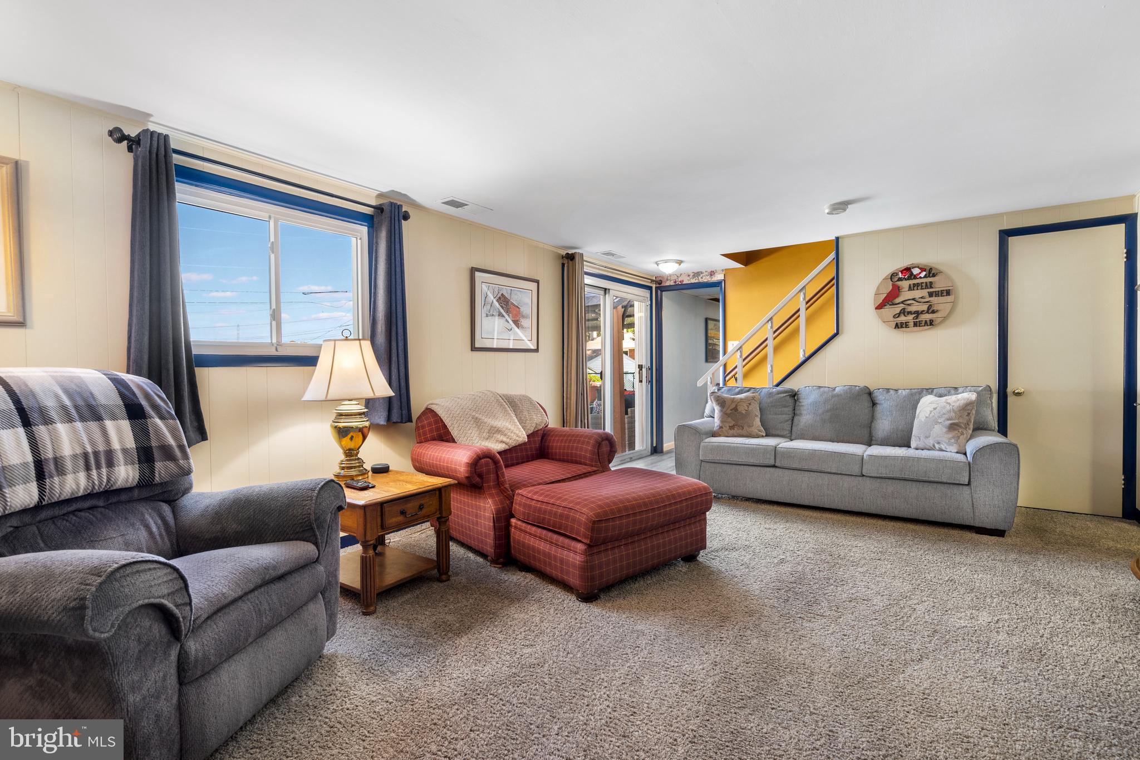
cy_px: 380
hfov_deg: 96.7
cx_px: 570
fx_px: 507
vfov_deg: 73.7
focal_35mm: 16
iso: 640
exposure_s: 1
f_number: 8
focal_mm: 16
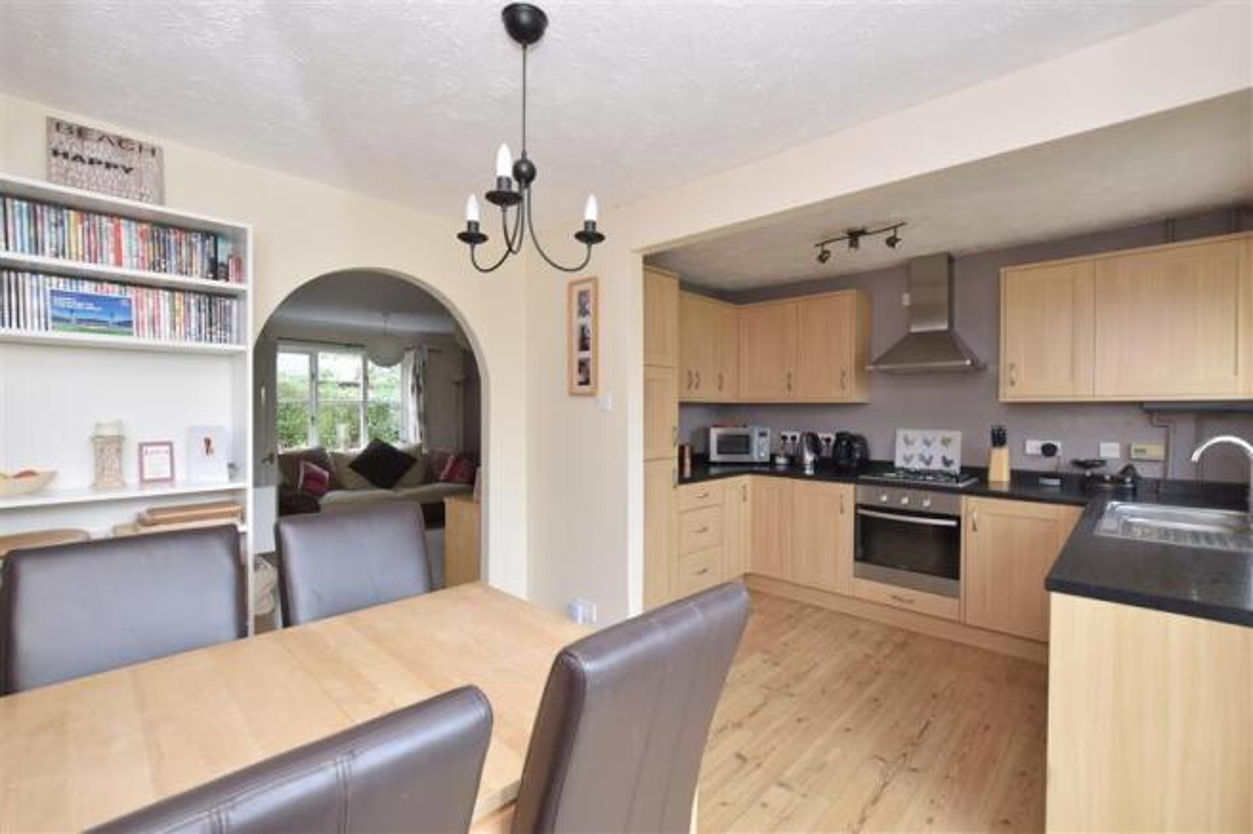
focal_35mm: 15
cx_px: 626
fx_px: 522
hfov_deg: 100.4
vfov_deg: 77.3
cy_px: 417
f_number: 8
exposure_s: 1/20
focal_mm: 10
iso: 400
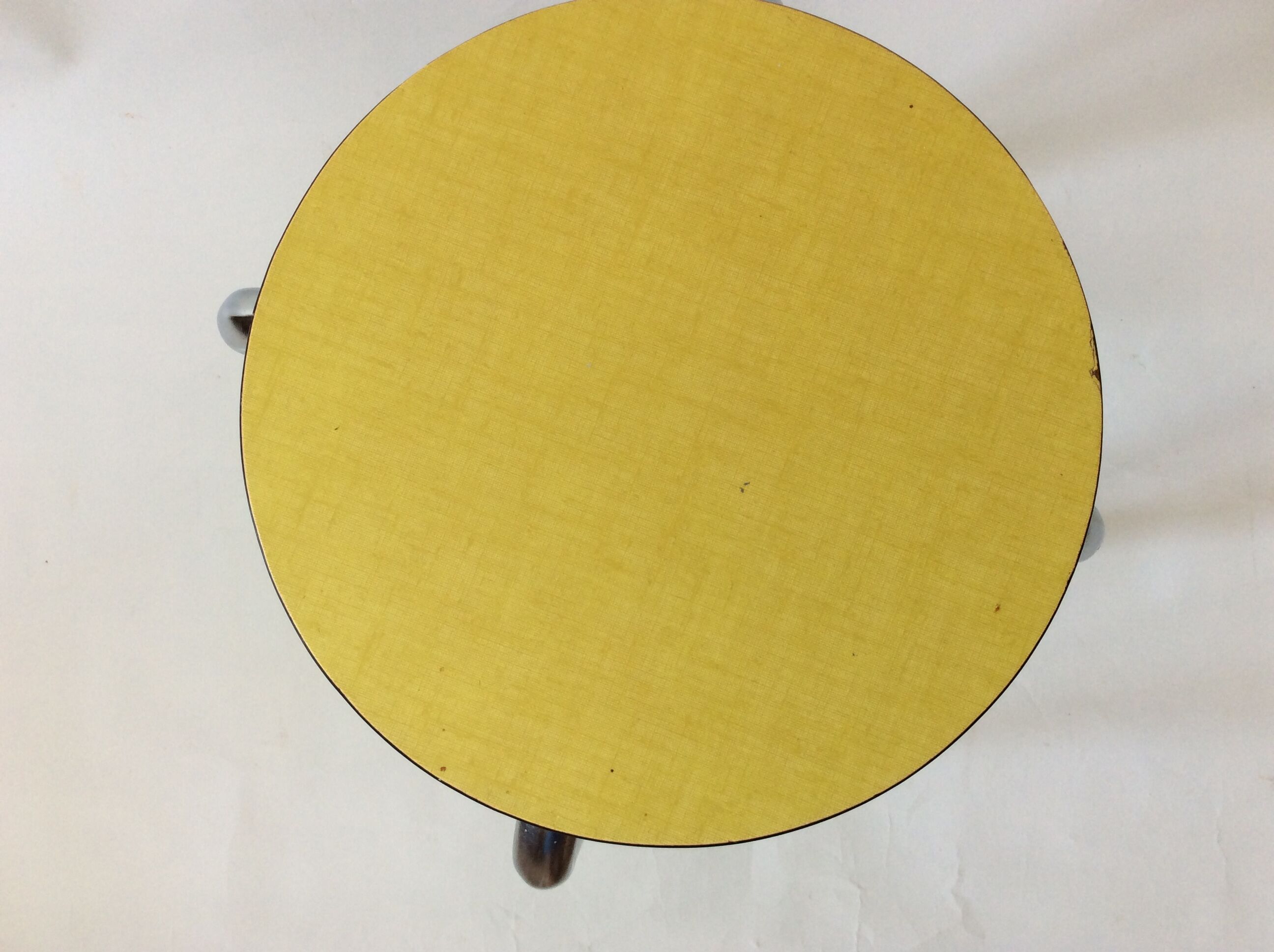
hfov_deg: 56.9
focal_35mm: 32
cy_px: 476
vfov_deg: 44.1
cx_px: 637
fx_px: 1176
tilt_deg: -85.7
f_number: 2.4
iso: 40
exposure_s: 1/50
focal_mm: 3.3
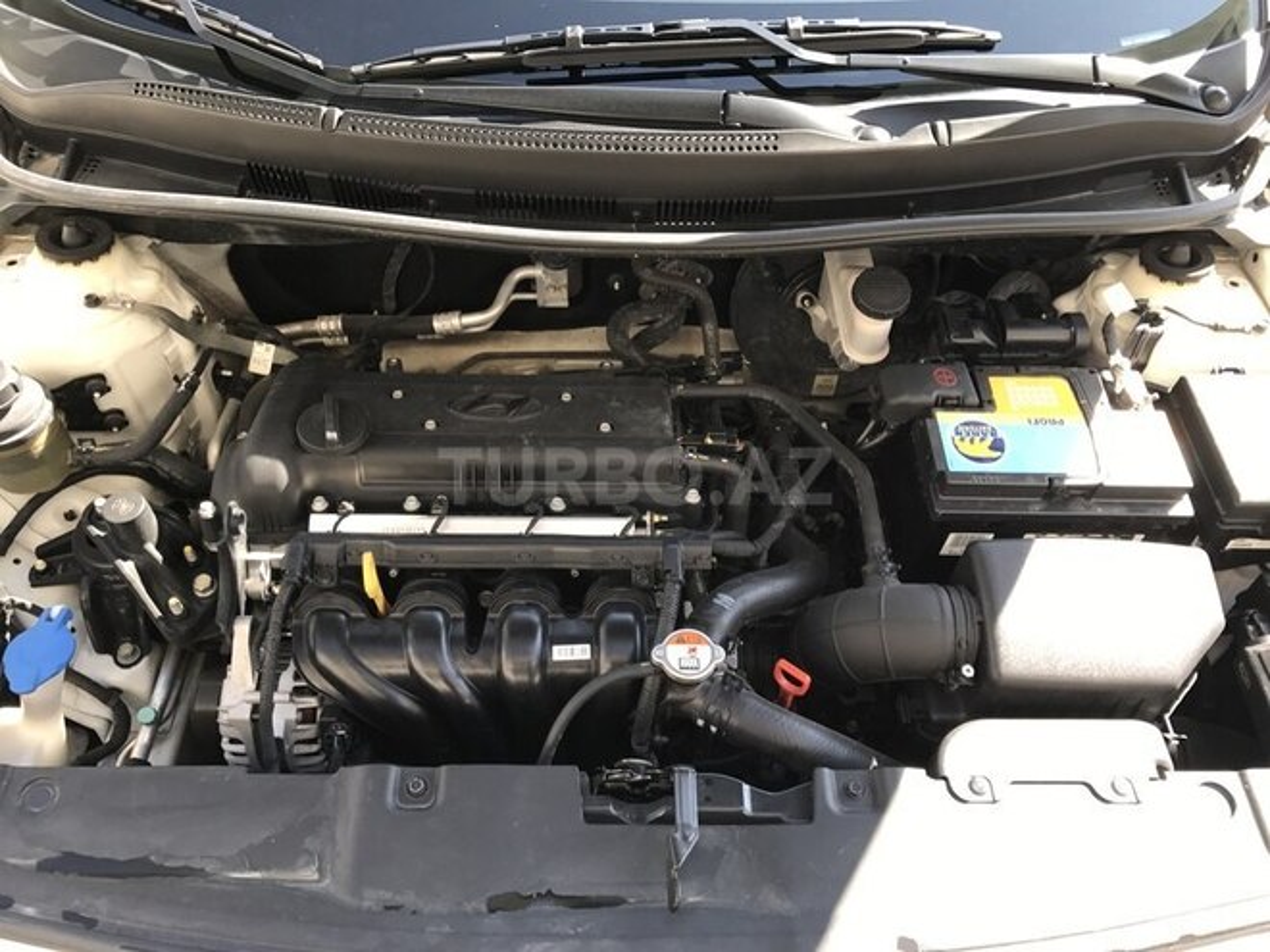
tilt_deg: -50.5
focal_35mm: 28
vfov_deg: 49.7
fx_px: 1027
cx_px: 635
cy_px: 476
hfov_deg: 63.4
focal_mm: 3.99
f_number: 1.8
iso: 20
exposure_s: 1/148
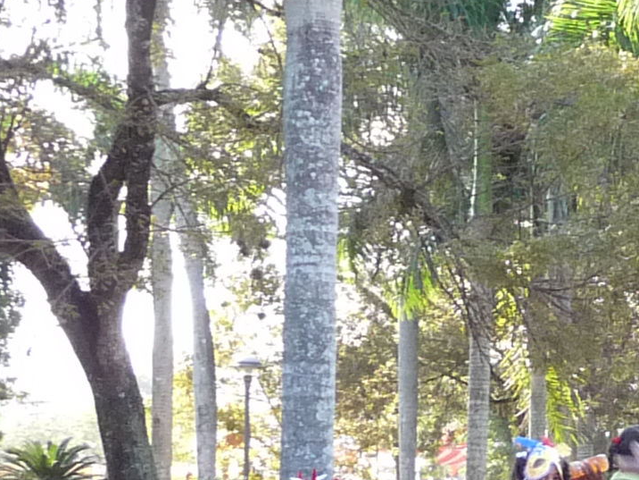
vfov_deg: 10.2
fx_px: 2640
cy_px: 545
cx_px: 1039
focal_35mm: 143
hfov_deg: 12.9
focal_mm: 4.9
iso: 200
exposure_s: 1/160
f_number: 2.8
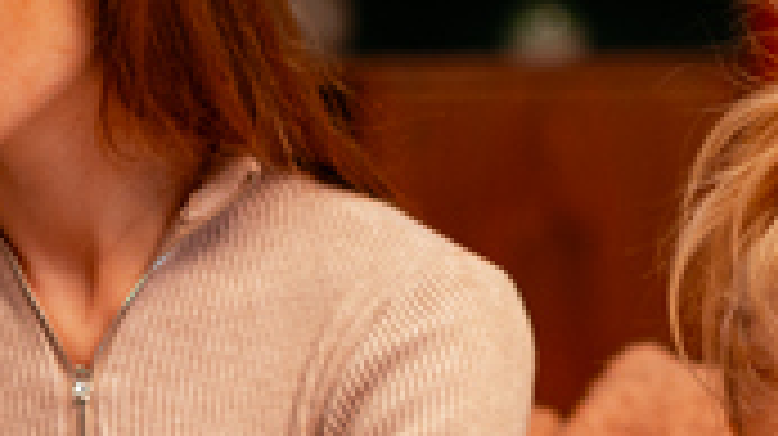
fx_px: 4514
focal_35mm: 219
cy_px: 609
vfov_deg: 5.5
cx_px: 526
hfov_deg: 9.8
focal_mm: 50
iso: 400
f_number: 1.8
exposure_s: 1/200
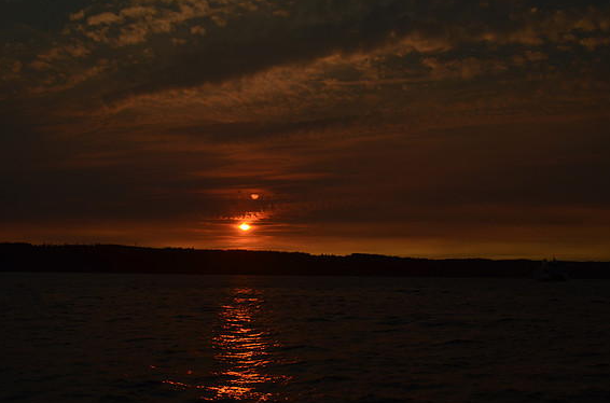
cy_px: 202
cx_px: 309
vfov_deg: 33.2
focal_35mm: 40
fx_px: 676
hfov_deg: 48.6
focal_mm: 26
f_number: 8
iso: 125
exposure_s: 1/250
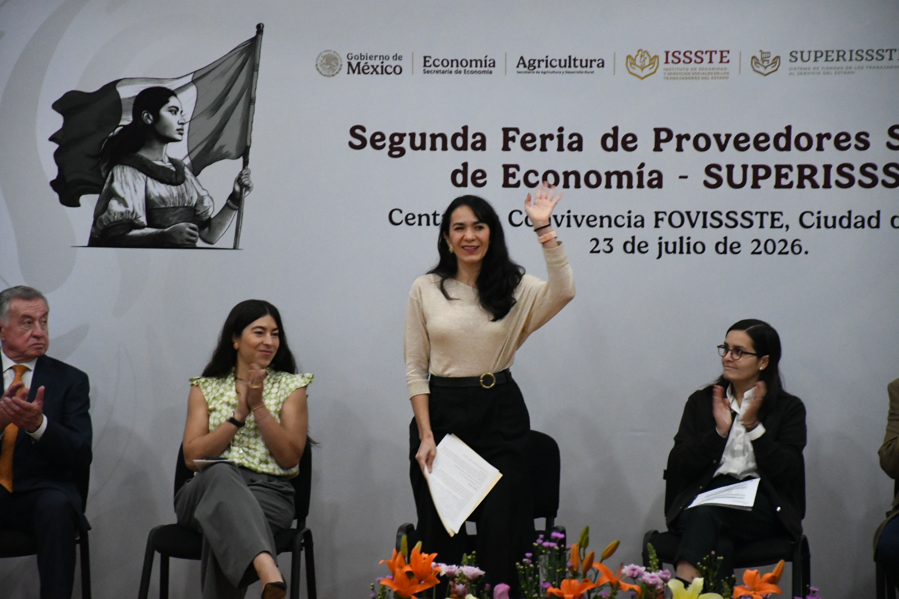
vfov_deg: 8.2
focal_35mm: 168
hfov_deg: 12.2
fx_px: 4195
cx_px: 450
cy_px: 300
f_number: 5.6
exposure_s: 1/100
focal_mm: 112
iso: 6400
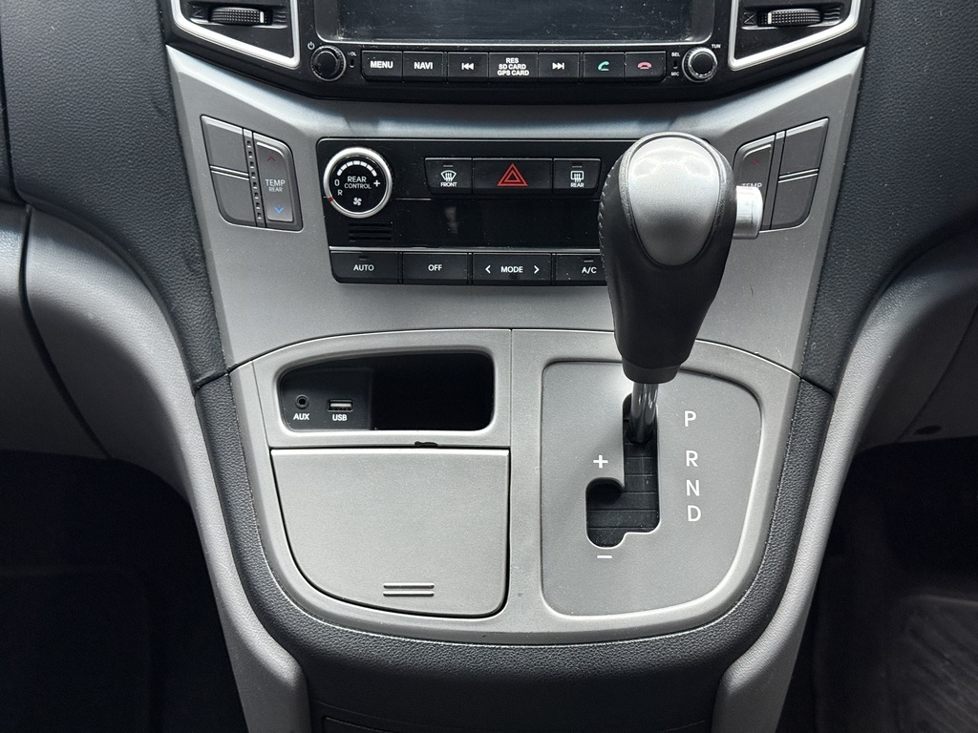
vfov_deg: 30.3
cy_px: 366
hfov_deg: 39.7
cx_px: 489
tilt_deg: -29.7
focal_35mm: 48
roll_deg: +0.1
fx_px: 1356
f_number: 1.78
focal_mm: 6.76
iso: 500
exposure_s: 1/40
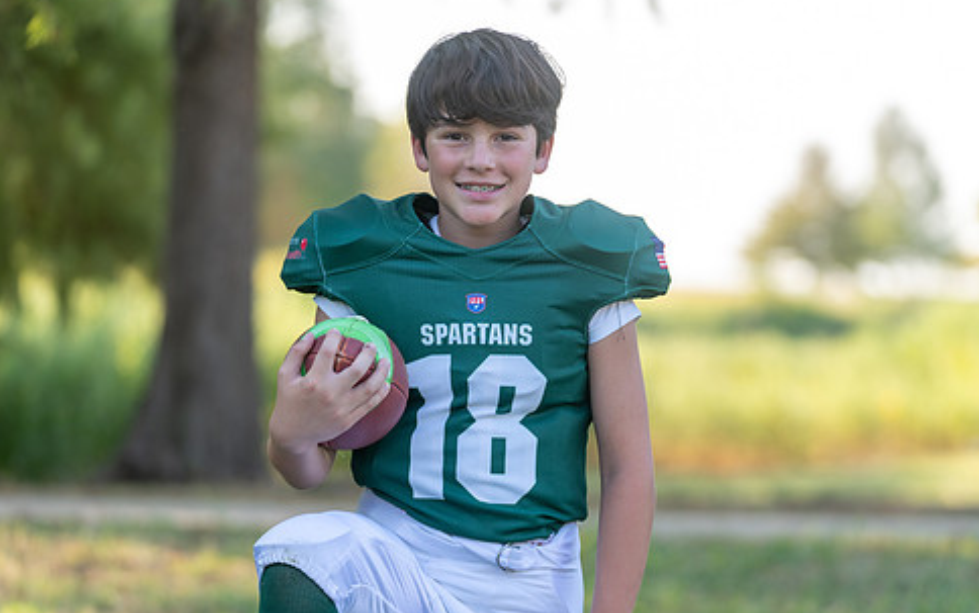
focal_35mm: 162
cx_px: 535
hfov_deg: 12.9
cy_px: 335
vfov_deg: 8.1
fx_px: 4324
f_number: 2.8
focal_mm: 122
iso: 125
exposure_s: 1/320
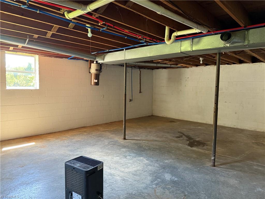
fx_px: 184
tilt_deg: -3.8
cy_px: 100
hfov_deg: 71.6
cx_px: 132
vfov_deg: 56.8
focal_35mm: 24
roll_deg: -0.9
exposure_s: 1/60
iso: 320
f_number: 1.78
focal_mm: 6.76
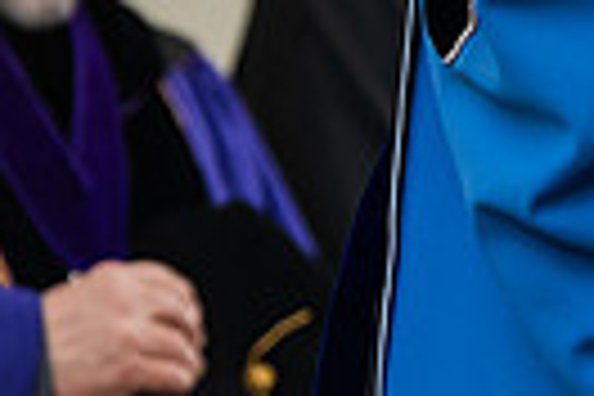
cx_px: 1084
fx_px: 9421
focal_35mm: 571
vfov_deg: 2.4
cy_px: -461
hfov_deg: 3.6
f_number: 3.5
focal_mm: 130
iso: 1000
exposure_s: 1/200
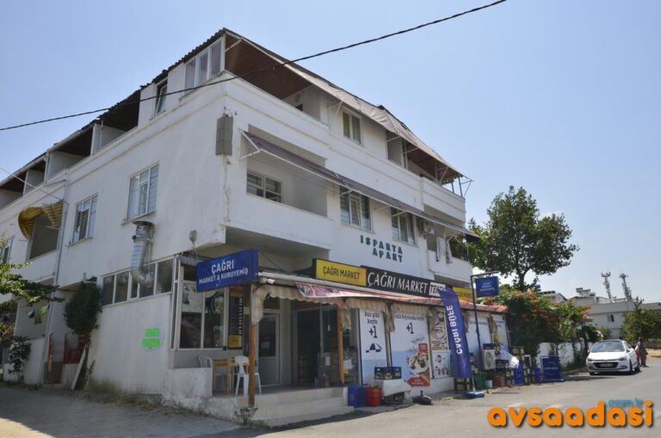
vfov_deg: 50.2
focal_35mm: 26
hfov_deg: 70.5
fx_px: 467
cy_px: 219
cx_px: 330
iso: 200
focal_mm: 17
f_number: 11
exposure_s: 1/350
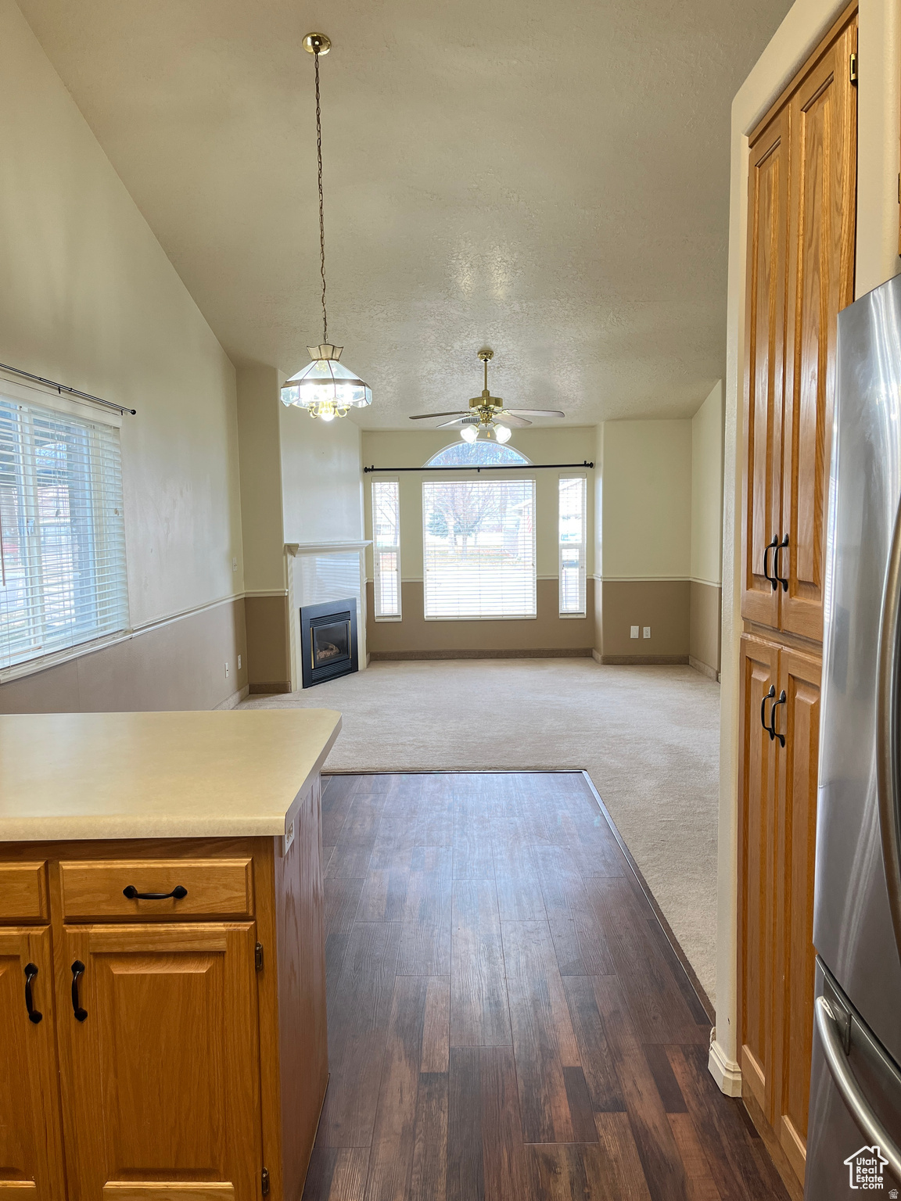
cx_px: 450
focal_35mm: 26
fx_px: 902
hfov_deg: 53.1
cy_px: 600
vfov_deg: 67.3
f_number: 1.6
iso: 64
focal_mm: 5.1
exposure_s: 1/60
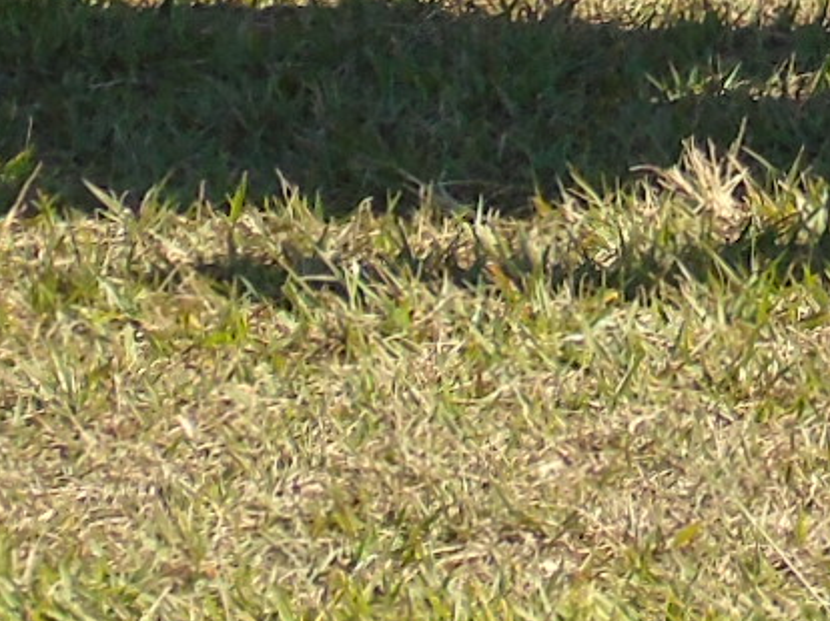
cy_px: -1314
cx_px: 1367
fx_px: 18620
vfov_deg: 1.9
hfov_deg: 2.5
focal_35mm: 777
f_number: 4.6
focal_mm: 22
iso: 80
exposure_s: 1/200
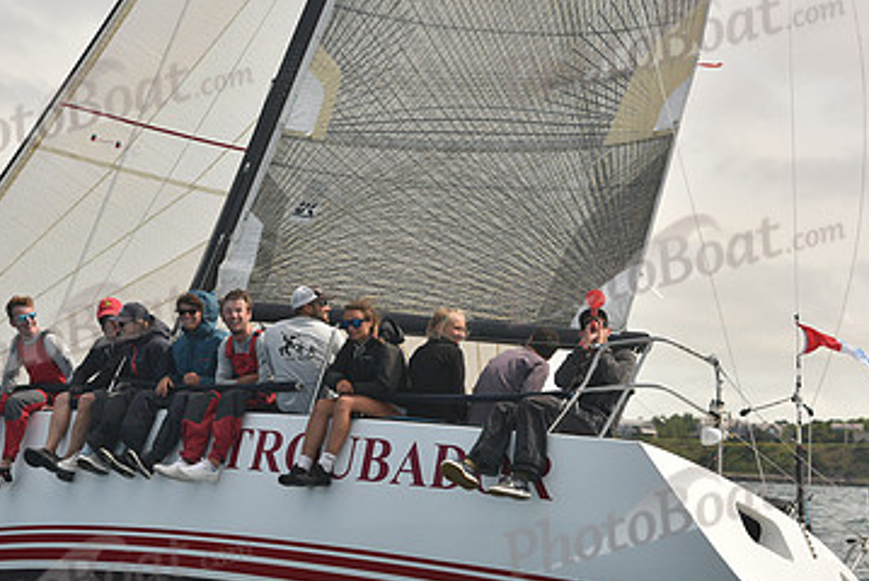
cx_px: 380
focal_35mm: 113
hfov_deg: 18.1
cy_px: 425
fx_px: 2730
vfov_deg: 12.1
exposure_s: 1/1000
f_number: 5
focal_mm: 70
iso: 320
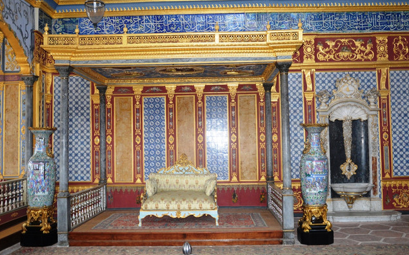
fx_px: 412
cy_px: 122
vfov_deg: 34.4
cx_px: 206
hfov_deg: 52.8
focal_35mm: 37
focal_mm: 24
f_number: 3.8
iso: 1000
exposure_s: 1/60
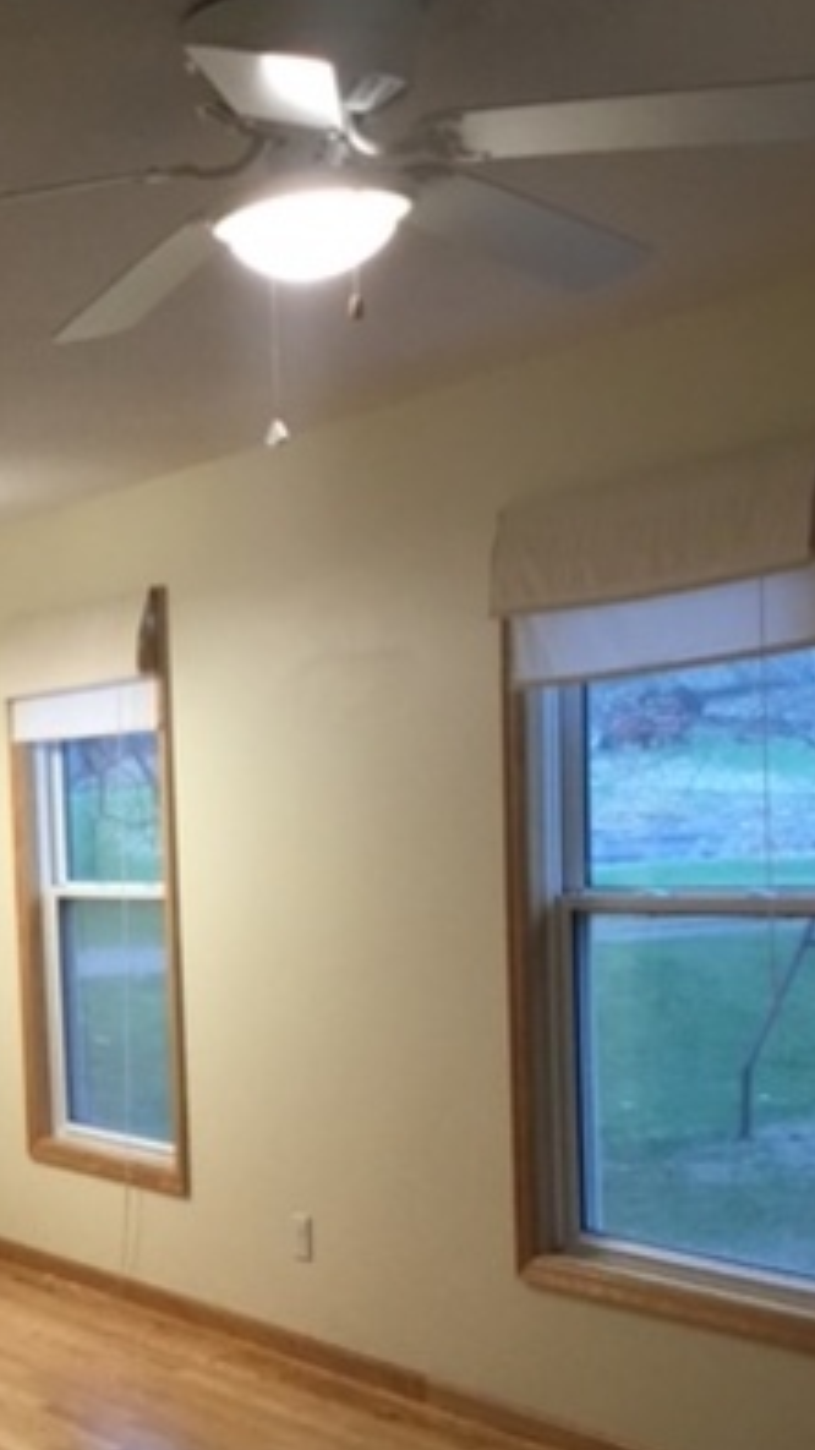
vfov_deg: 36.0
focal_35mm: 57
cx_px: 29
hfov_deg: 20.5
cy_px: 1037
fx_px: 2191
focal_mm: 3.3
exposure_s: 1/30
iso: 50
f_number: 2.4
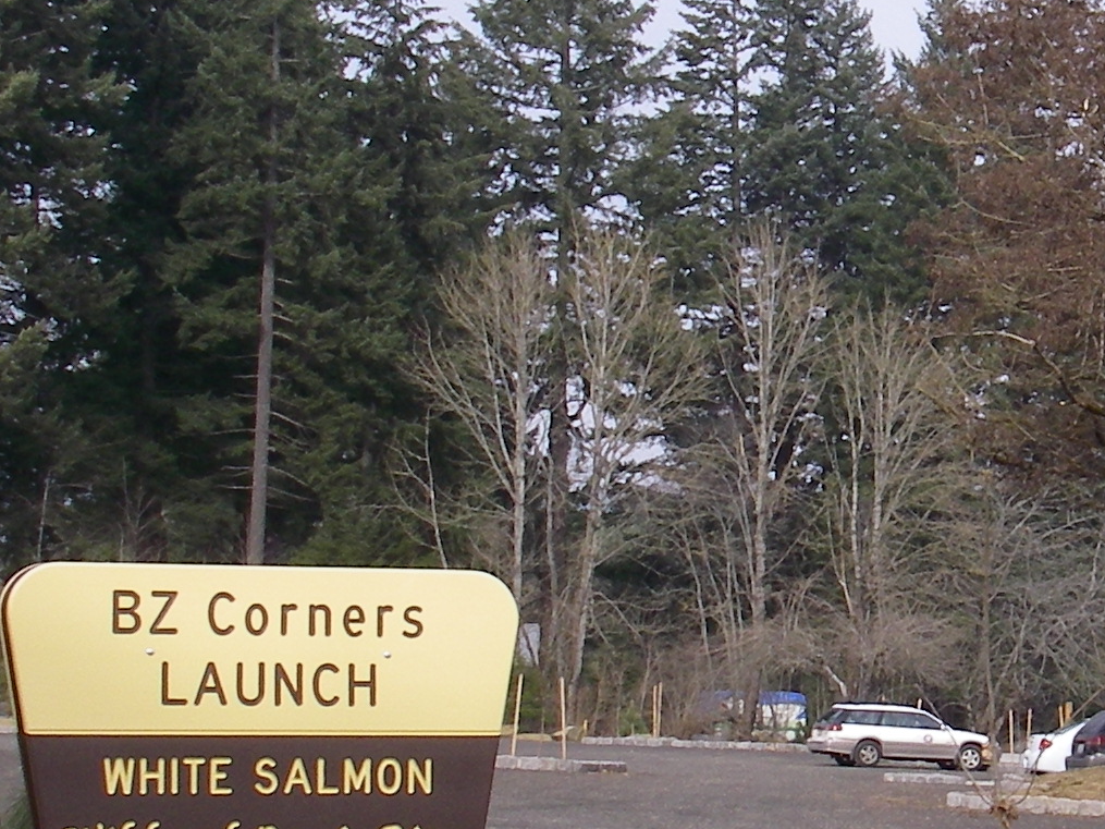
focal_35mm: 115
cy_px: 376
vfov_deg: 12.9
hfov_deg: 16.7
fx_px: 3671
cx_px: 1115
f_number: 6.6
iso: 64
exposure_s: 1/125
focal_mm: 6.3
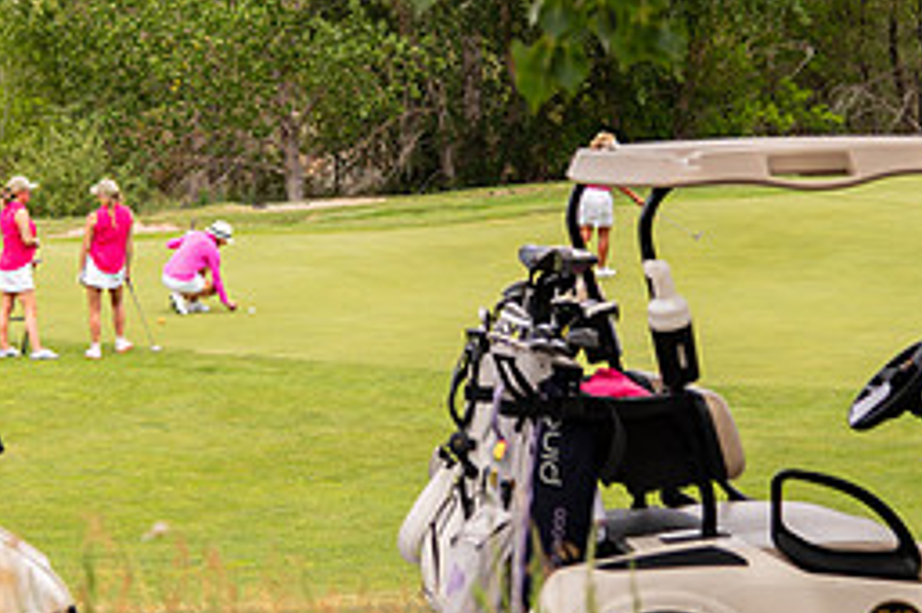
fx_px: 3709
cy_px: 90
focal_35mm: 145
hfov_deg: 14.0
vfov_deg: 9.4
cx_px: 101
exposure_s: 1/1600
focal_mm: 62
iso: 200
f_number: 4
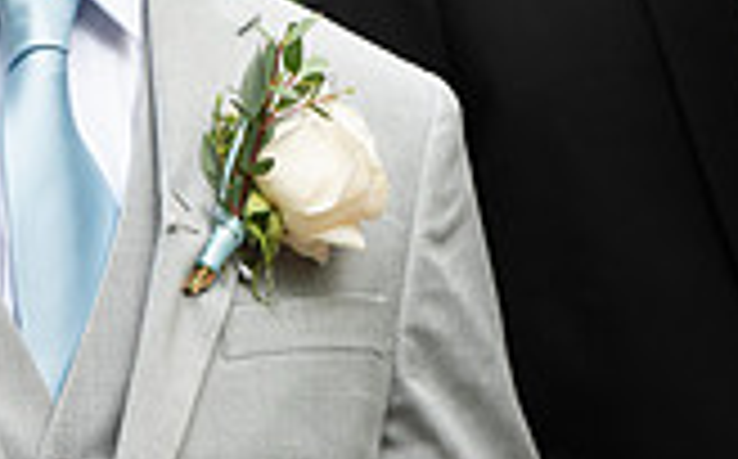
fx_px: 11629
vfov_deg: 2.3
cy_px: -140
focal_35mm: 579
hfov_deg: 3.6
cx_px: -90
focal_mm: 150
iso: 500
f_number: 2.8
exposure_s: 1/640
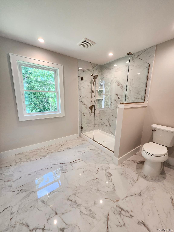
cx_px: 87
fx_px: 87
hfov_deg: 89.9
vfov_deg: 106.2
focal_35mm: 13
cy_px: 116
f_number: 2.2
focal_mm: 1.74
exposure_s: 1/60
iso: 125
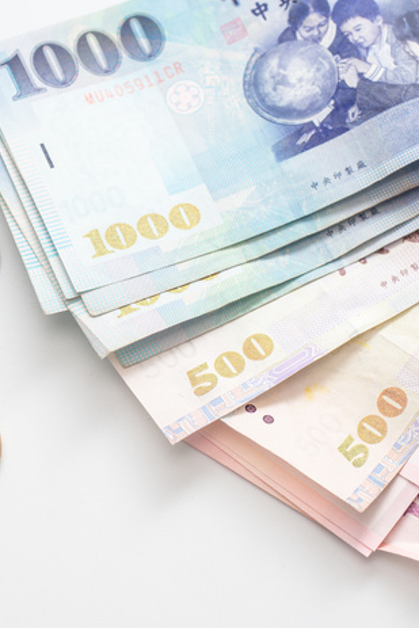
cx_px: 148
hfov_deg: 10.1
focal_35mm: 136
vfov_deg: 15.1
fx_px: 2372
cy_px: 314
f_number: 8
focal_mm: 90
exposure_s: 1/60
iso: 100
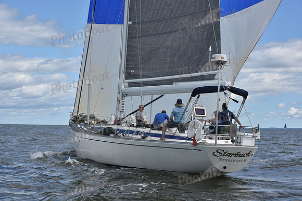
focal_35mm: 70
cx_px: 151
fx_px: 587
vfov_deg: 19.5
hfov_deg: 28.8
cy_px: 100
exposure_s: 1/800
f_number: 9
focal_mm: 70
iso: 250
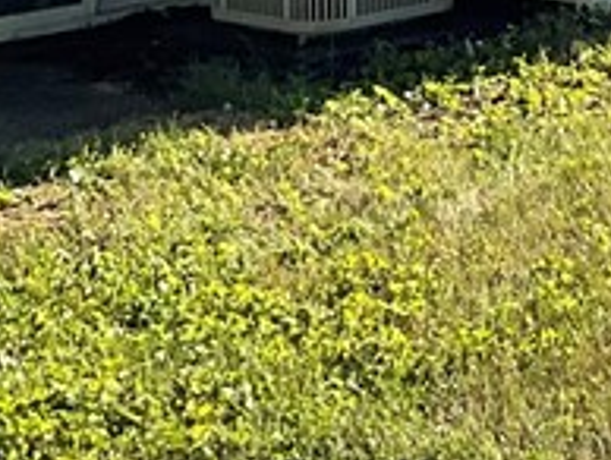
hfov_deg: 12.4
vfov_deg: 8.8
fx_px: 2704
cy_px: -633
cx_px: 828
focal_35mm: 153
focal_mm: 3
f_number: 1.8
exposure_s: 1/869
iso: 16
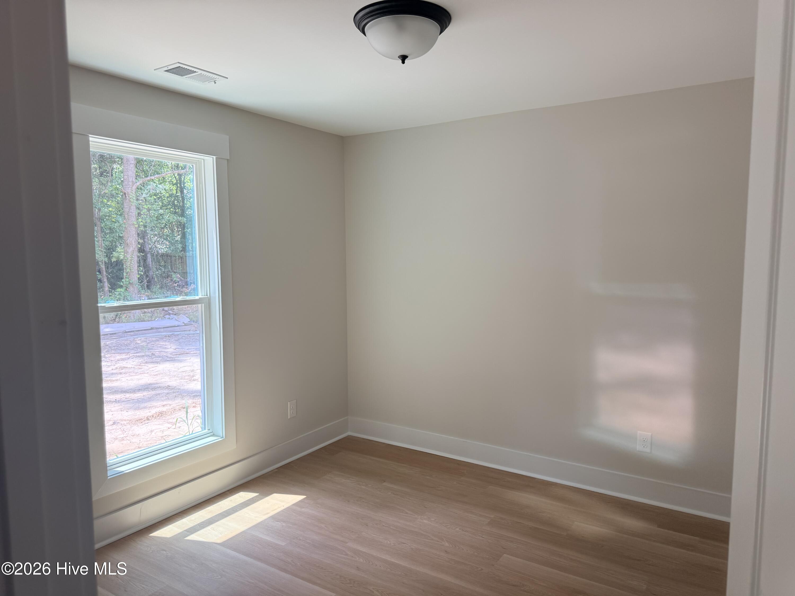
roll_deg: +0.0
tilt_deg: -6.2
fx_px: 551
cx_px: 398
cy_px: 298
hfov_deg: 71.6
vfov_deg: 56.8
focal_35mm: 24
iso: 100
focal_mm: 6.76
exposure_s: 1/263
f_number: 1.78
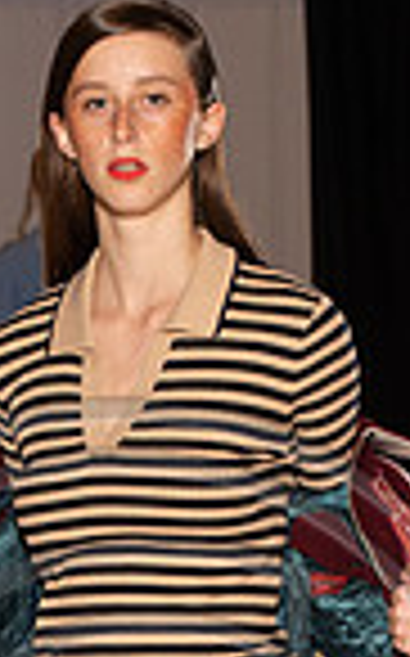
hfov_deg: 4.5
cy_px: 850
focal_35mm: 288
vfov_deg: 7.2
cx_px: 119
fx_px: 5159
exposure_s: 1/250
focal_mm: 92
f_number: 9
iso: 800
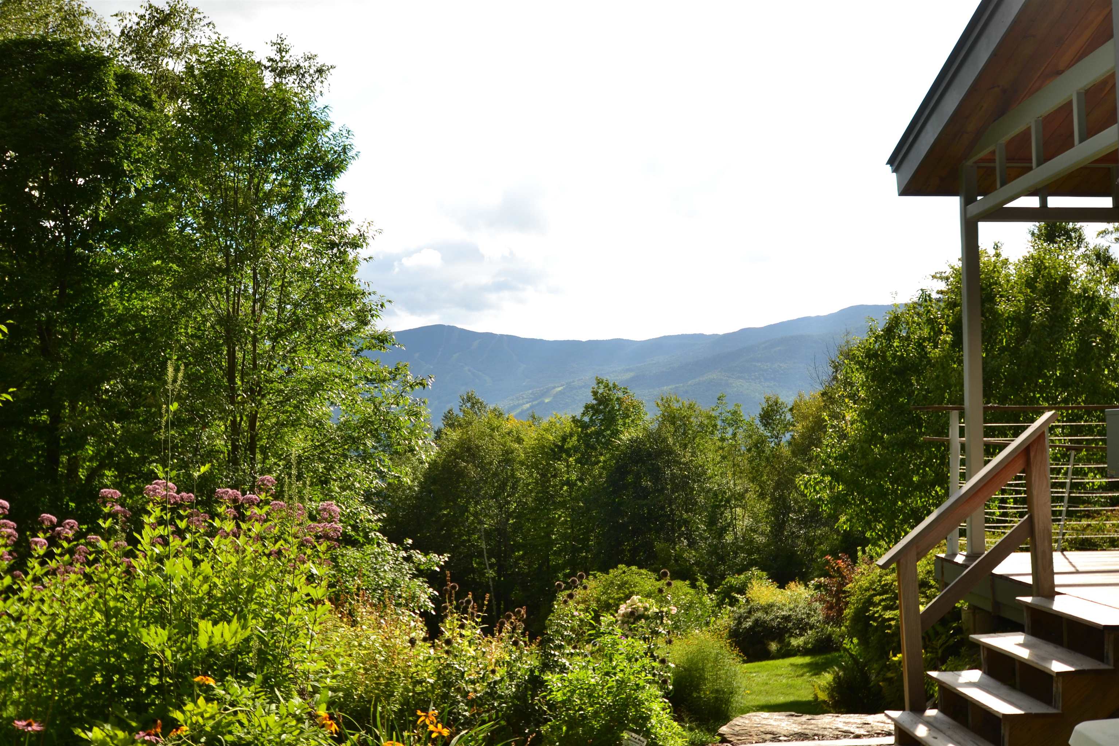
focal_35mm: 36
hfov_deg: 53.1
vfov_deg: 36.9
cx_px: 560
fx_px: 1119
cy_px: 373
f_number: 6.3
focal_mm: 24
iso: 100
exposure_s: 1/160
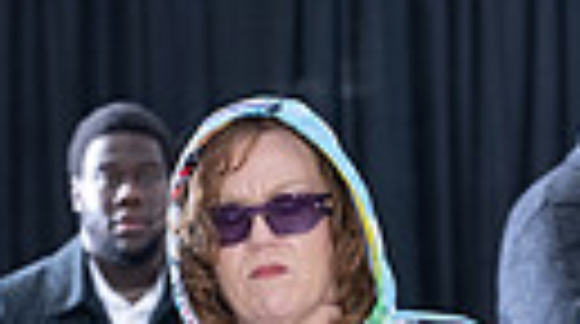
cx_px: 373
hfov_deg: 4.9
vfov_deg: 2.7
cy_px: 954
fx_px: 6754
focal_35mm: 440
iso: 1250
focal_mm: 120
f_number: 7.1
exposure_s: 1/160
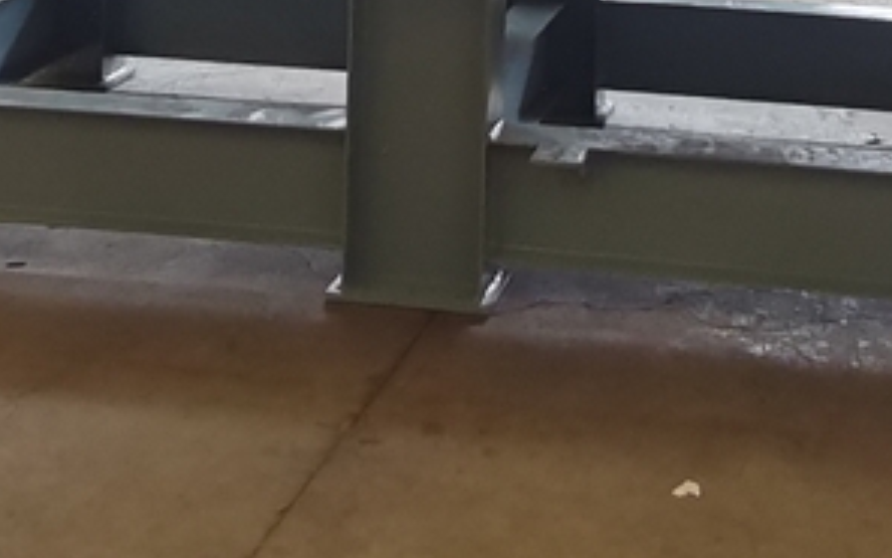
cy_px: -413
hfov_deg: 28.0
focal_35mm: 73
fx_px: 1775
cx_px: 624
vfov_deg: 15.6
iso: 160
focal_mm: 1.78
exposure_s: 1/100
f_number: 2.4
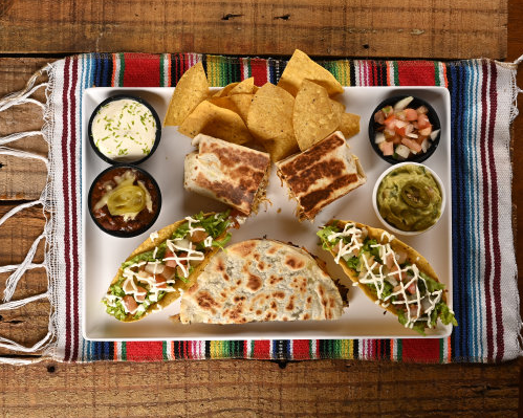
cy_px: 209
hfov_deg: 40.3
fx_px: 712
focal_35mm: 46
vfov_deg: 32.7
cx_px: 260
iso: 200
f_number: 16
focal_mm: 40
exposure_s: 1/100
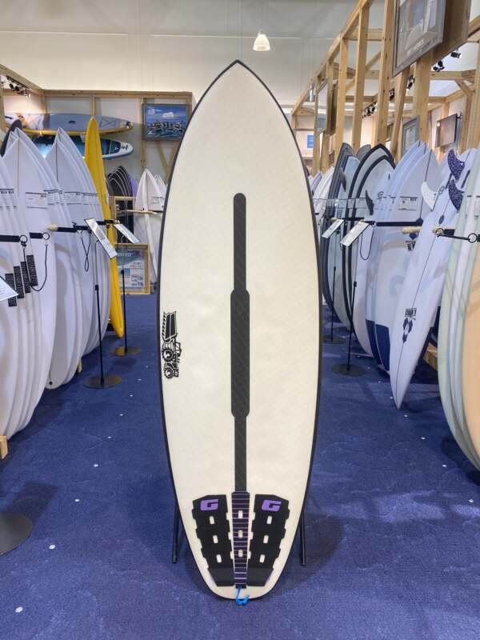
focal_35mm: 26
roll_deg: -0.4
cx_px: 240
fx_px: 481
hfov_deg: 53.1
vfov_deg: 67.3
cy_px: 320
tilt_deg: -13.1
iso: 80
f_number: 1.8
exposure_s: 1/60
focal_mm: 4.25
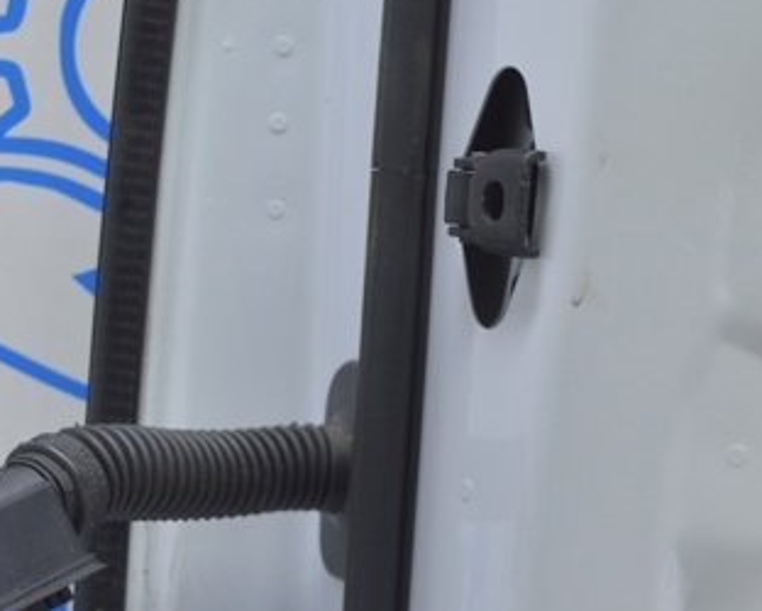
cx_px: 344
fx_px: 2212
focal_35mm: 98
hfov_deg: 19.5
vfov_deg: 15.7
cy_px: 385
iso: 400
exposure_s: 1/20
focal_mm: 34
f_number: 5.6
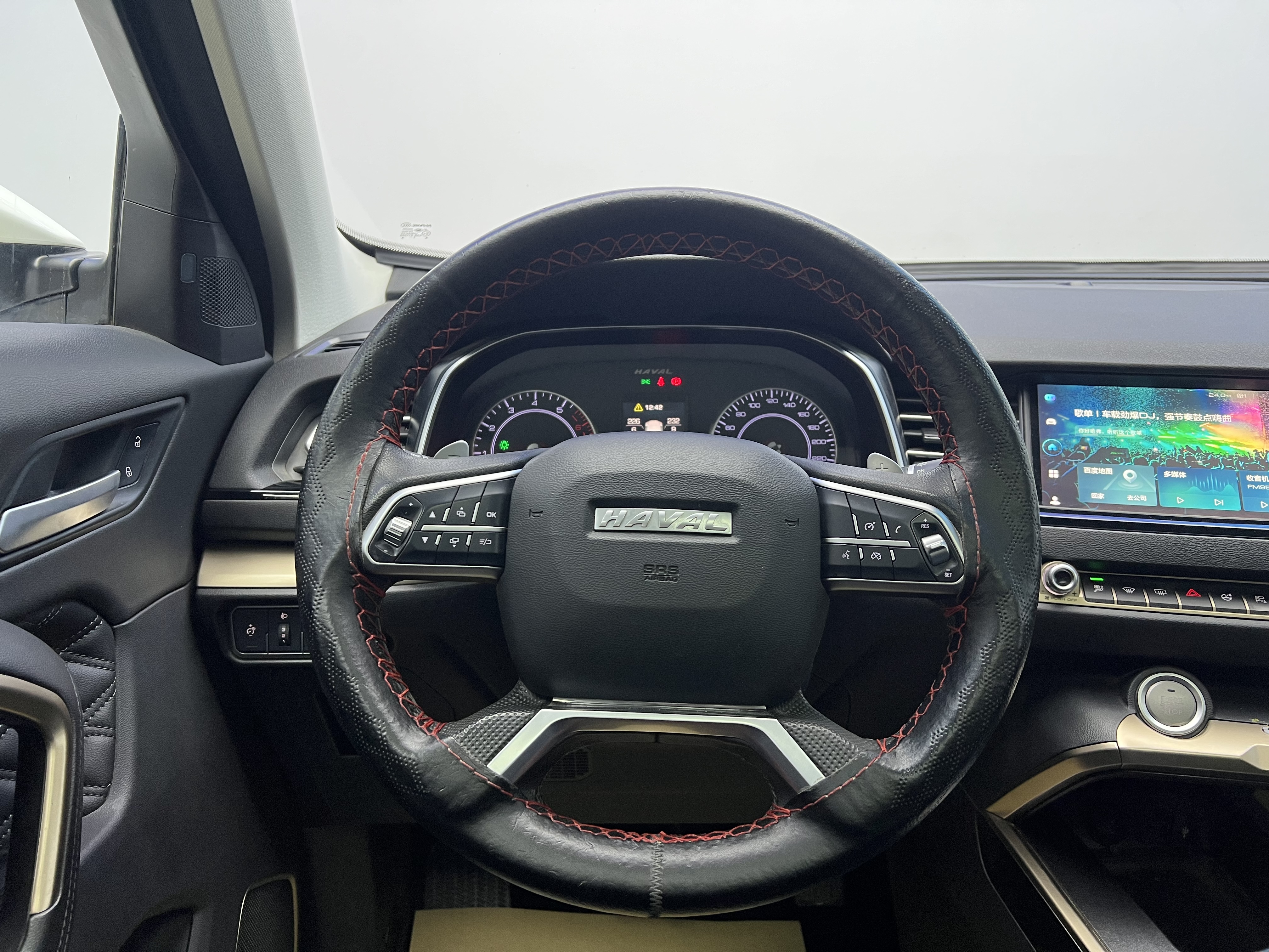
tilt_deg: -14.1
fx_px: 953
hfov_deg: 67.3
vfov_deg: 53.1
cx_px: 634
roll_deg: -0.3
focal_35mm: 26
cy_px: 476
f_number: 1.5
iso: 100
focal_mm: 5.7
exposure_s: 1/50
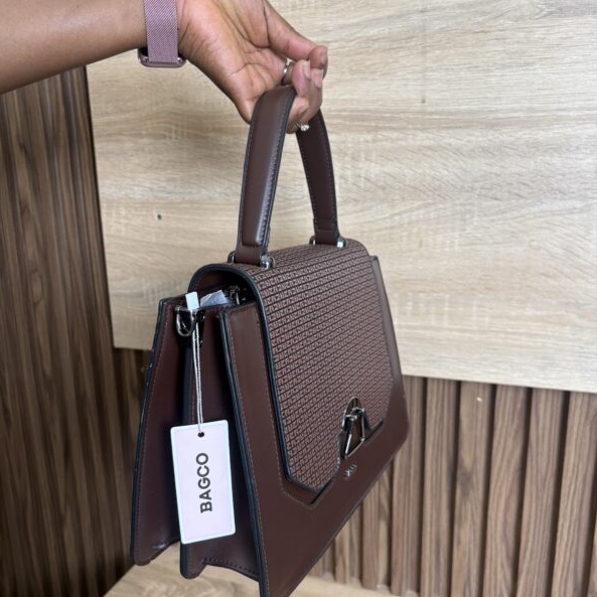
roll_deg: +1.6
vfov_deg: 52.5
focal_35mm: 31
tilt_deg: -12.1
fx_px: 605
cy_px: 314
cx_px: 297
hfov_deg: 52.5
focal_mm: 5.96
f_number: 1.6
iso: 80
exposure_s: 1/100
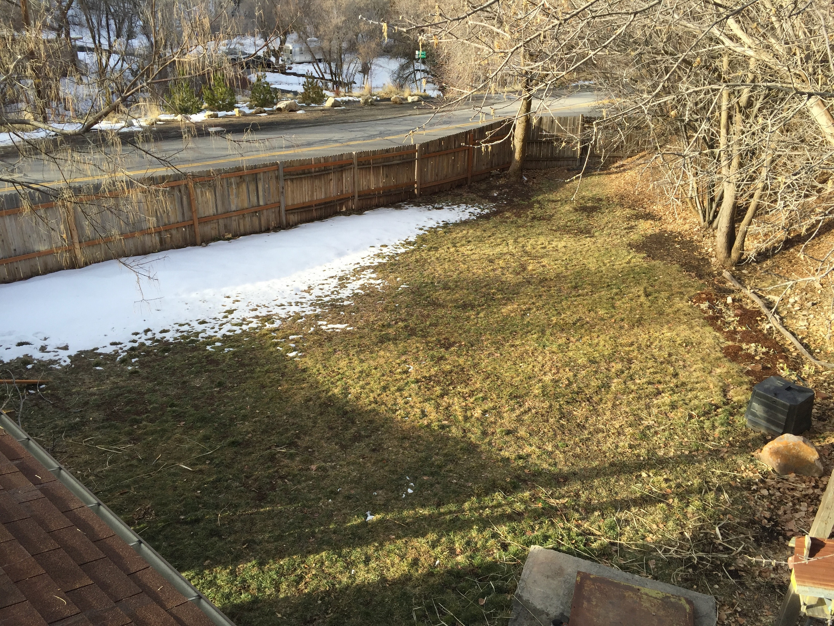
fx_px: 699
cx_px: 417
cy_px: 313
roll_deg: +0.0
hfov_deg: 61.7
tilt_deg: -25.6
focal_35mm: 29
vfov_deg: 48.2
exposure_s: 1/488
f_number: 2.2
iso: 32
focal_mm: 4.15
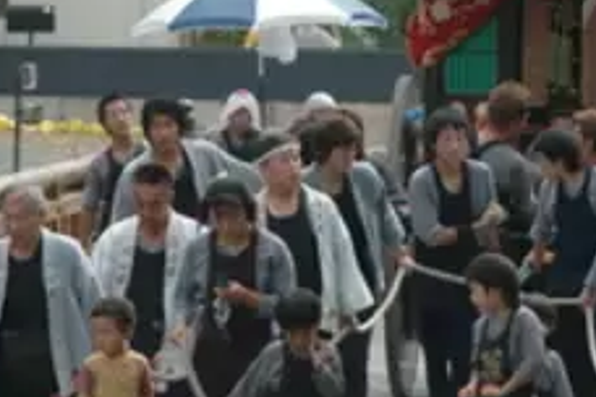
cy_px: 87
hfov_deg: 4.2
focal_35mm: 493
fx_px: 8166
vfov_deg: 2.8
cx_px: 593
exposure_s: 1/320
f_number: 5.6
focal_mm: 125
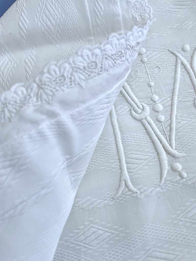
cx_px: 98
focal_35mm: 26
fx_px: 196
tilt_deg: -70.2
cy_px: 130
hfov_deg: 53.1
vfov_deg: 67.3
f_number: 1.6
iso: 80
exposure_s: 1/121
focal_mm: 4.2
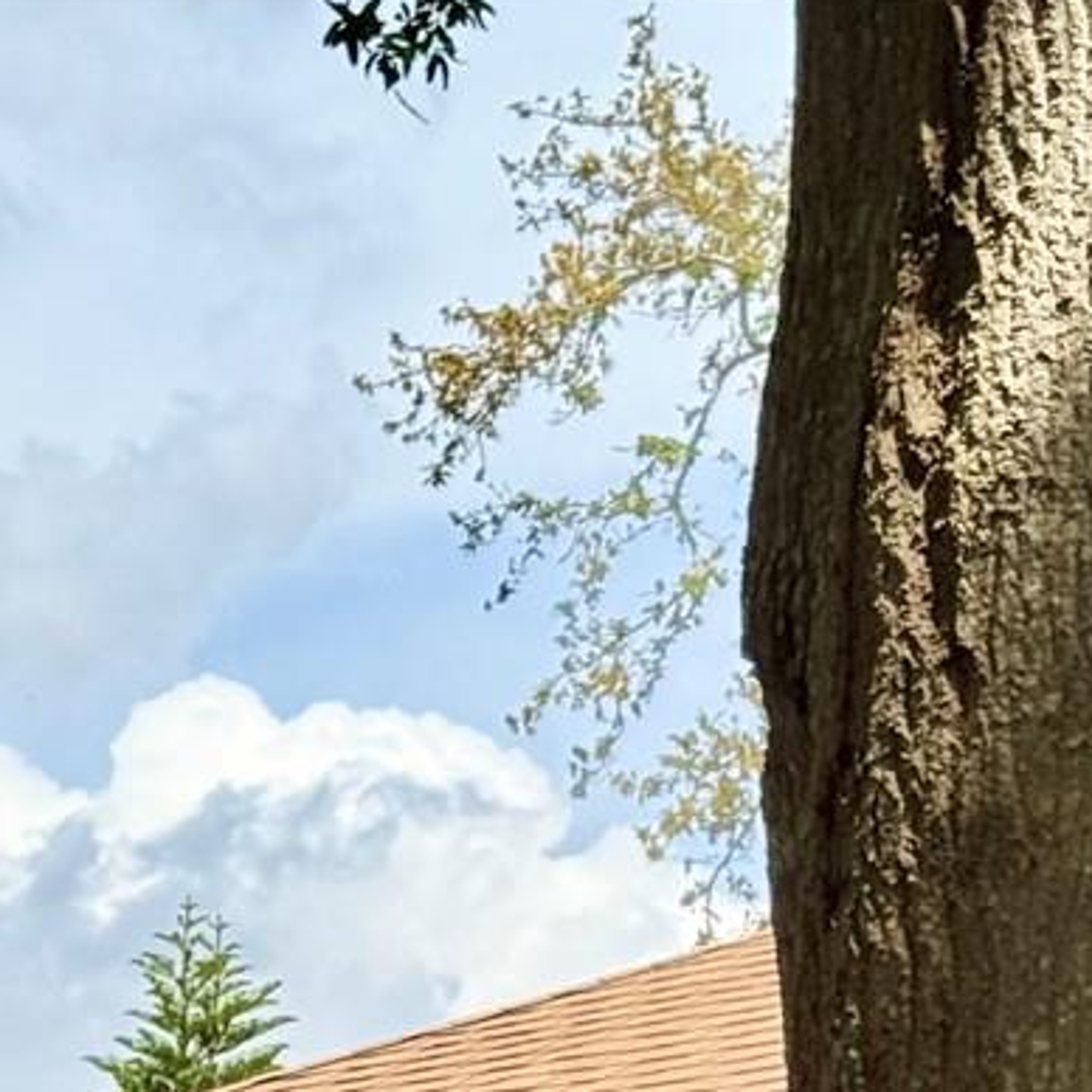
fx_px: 6246
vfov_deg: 9.7
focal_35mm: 175
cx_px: -228
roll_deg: -0.4
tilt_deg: +6.9
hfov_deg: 9.8
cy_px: 1672
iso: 64
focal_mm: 6.76
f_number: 1.78
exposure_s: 1/3425
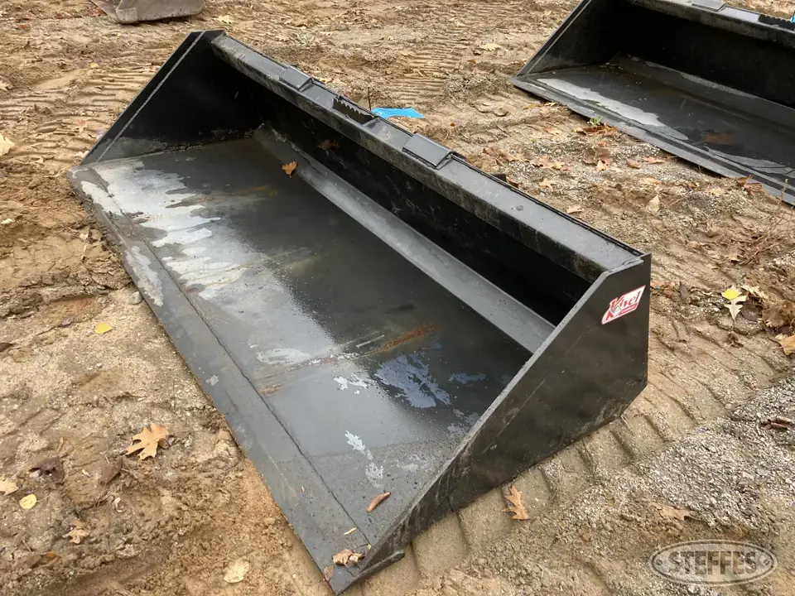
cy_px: 298
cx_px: 398
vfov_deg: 49.7
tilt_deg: -35.9
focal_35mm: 28
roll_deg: -2.3
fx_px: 643
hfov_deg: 63.4
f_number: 1.8
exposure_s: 1/106
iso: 80
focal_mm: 3.99
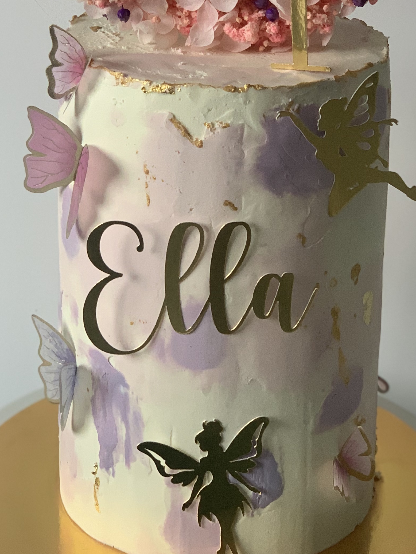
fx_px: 1618
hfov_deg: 14.6
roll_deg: -0.6
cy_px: 145
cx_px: 210
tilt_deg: -19.8
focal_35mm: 101
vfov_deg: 19.3
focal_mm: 6
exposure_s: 1/97
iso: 125
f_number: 2.4
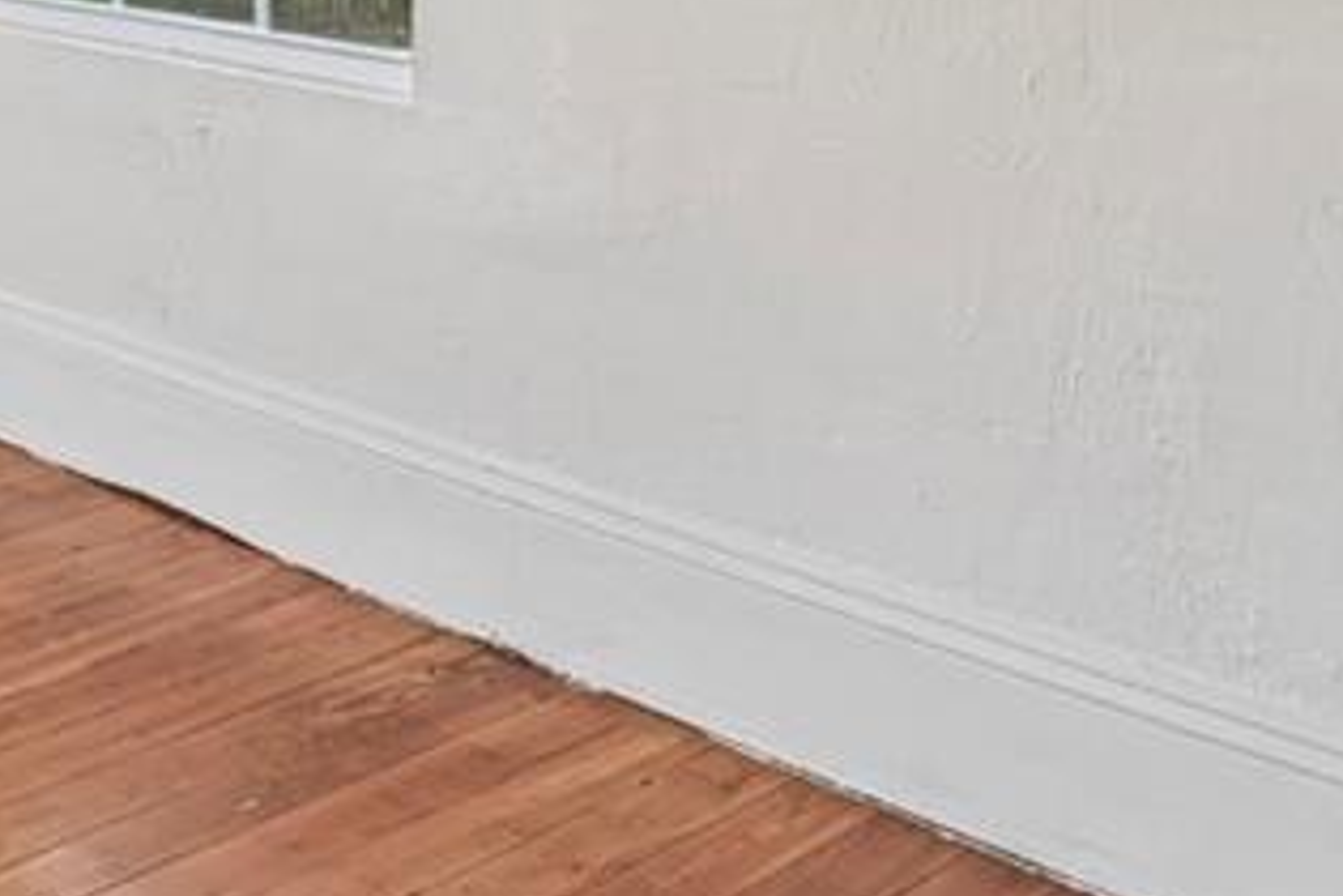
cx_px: -691
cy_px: -288
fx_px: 1940
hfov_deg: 26.8
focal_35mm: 52
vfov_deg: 22.9
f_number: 8
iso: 320
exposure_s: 1/15
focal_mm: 16
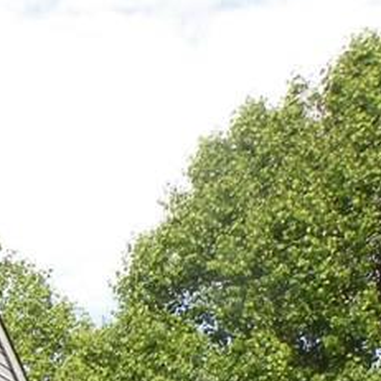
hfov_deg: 13.4
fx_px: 1320
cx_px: -452
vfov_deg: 15.1
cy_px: 592
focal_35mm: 106
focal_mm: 4.7
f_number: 4
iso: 64
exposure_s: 1/253
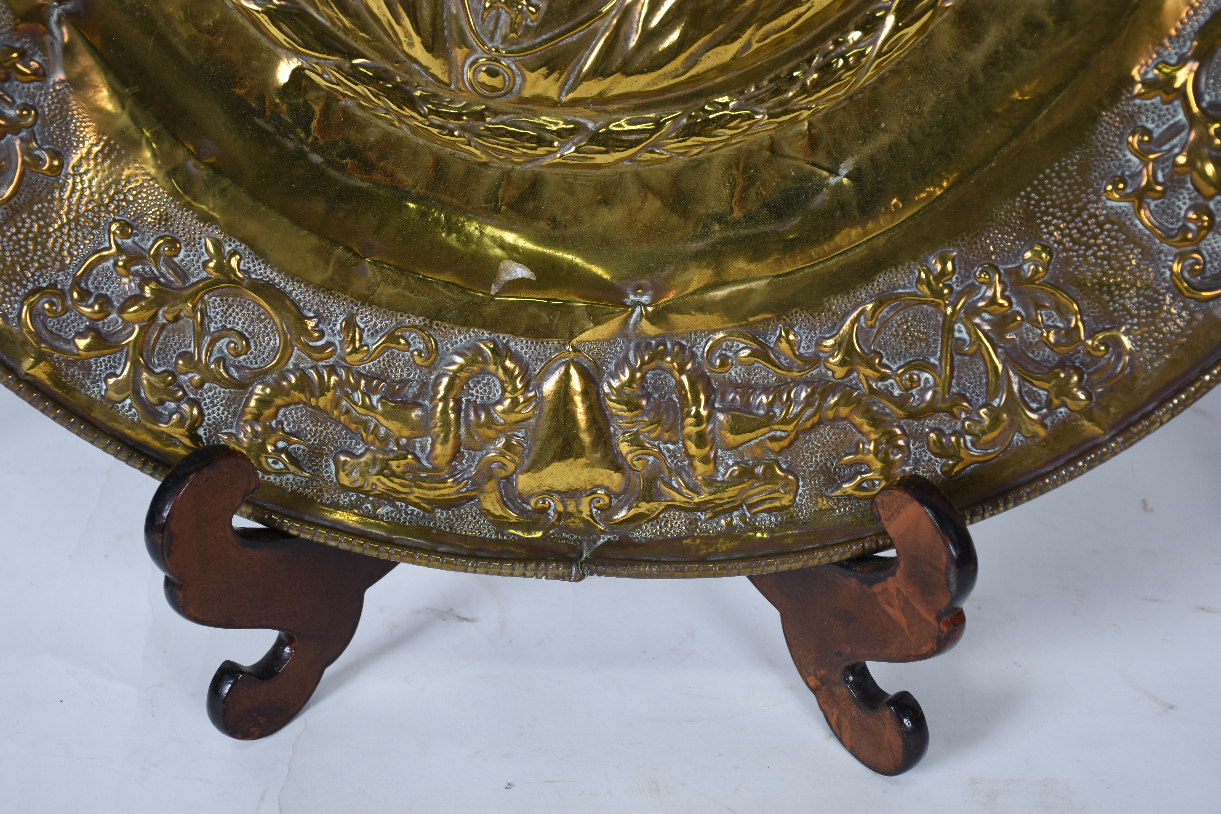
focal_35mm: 60
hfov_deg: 33.4
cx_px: 610
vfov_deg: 22.6
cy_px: 407
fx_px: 2035
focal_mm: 40
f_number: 5
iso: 160
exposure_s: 1/50
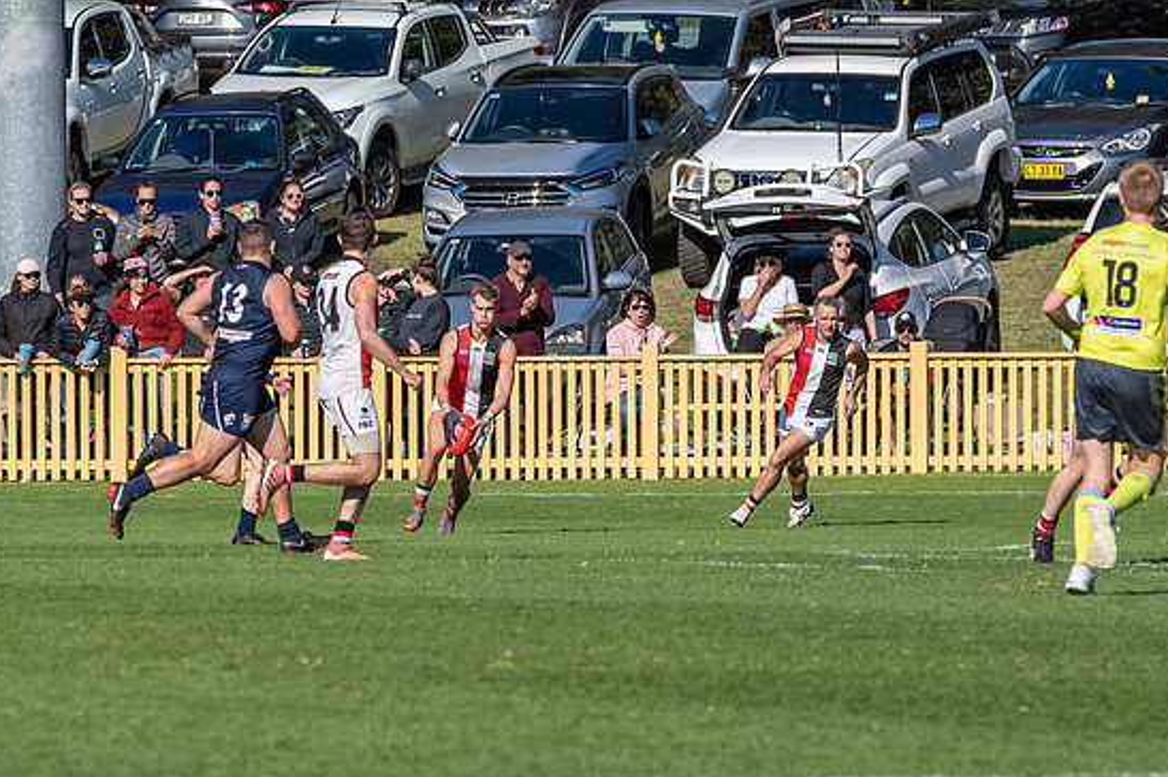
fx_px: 18579
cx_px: 489
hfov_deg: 3.6
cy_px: 400
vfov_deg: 2.4
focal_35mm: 573
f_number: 10
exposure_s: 1/5000
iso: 800
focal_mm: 280
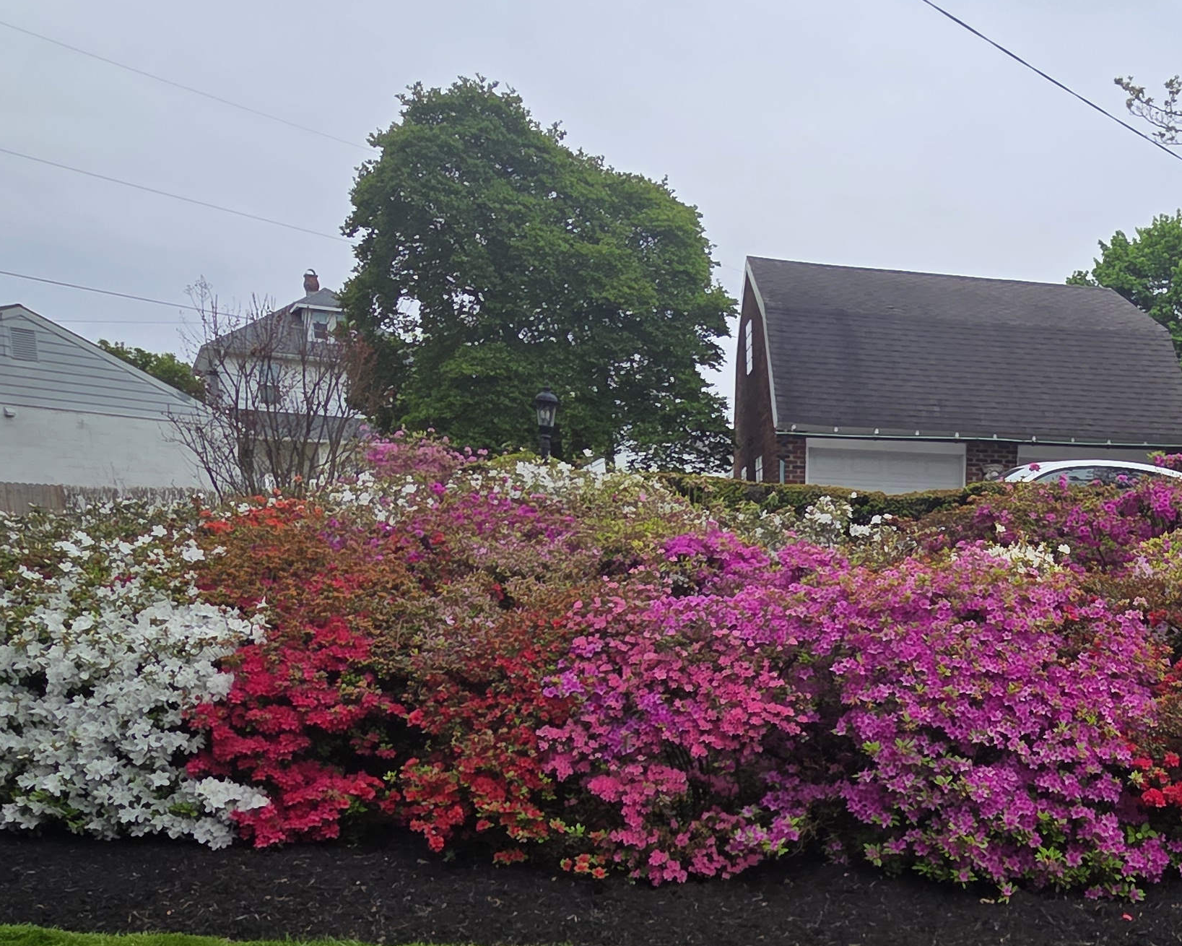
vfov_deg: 44.7
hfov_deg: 53.2
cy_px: 763
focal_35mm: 31
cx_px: 952
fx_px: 1085
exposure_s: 1/917
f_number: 2.2
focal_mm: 2.2
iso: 50
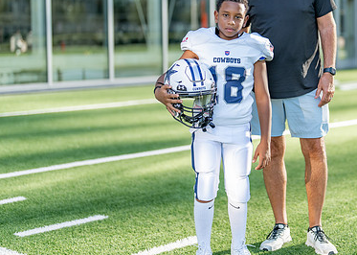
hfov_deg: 23.9
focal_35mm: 82
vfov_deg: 17.4
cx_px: 276
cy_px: 80
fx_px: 831
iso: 100
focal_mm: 50
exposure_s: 1/1600
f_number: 1.2
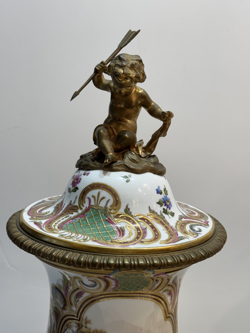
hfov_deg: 30.3
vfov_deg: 39.7
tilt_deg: -8.1
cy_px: 166
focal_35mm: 48
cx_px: 125
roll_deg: -2.4
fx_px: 462
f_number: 1.78
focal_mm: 6.86
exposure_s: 1/100
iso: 64
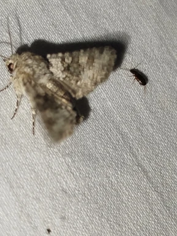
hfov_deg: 14.8
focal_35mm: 100
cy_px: 118
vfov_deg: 19.6
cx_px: 74
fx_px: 682
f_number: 1.7
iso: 80
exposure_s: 1/50
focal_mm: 5.31
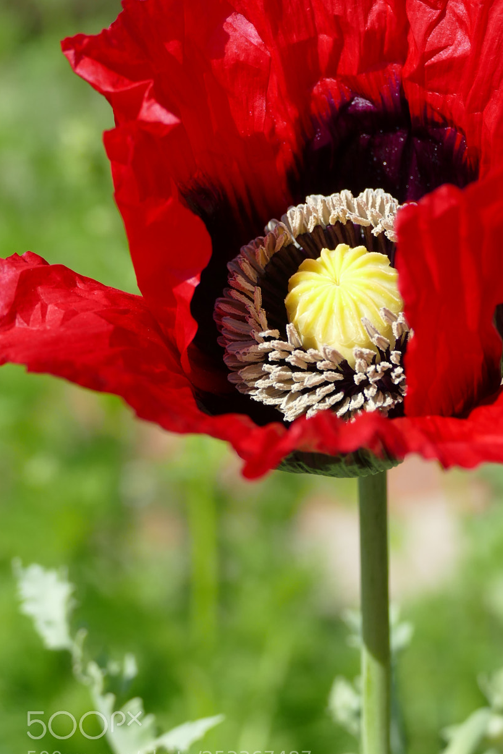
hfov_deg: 11.6
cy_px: 312
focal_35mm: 118
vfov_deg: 17.3
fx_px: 2471
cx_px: 318
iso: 160
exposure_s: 1/1000
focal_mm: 32.65
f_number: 3.8
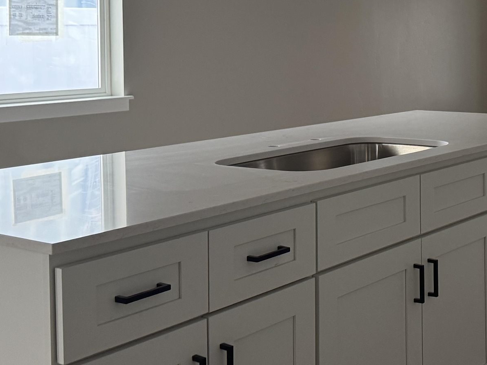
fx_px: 872
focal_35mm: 62
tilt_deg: -1.7
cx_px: 438
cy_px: 52
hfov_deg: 29.9
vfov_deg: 23.2
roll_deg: +0.2
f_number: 1.78
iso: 320
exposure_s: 1/60
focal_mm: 6.76
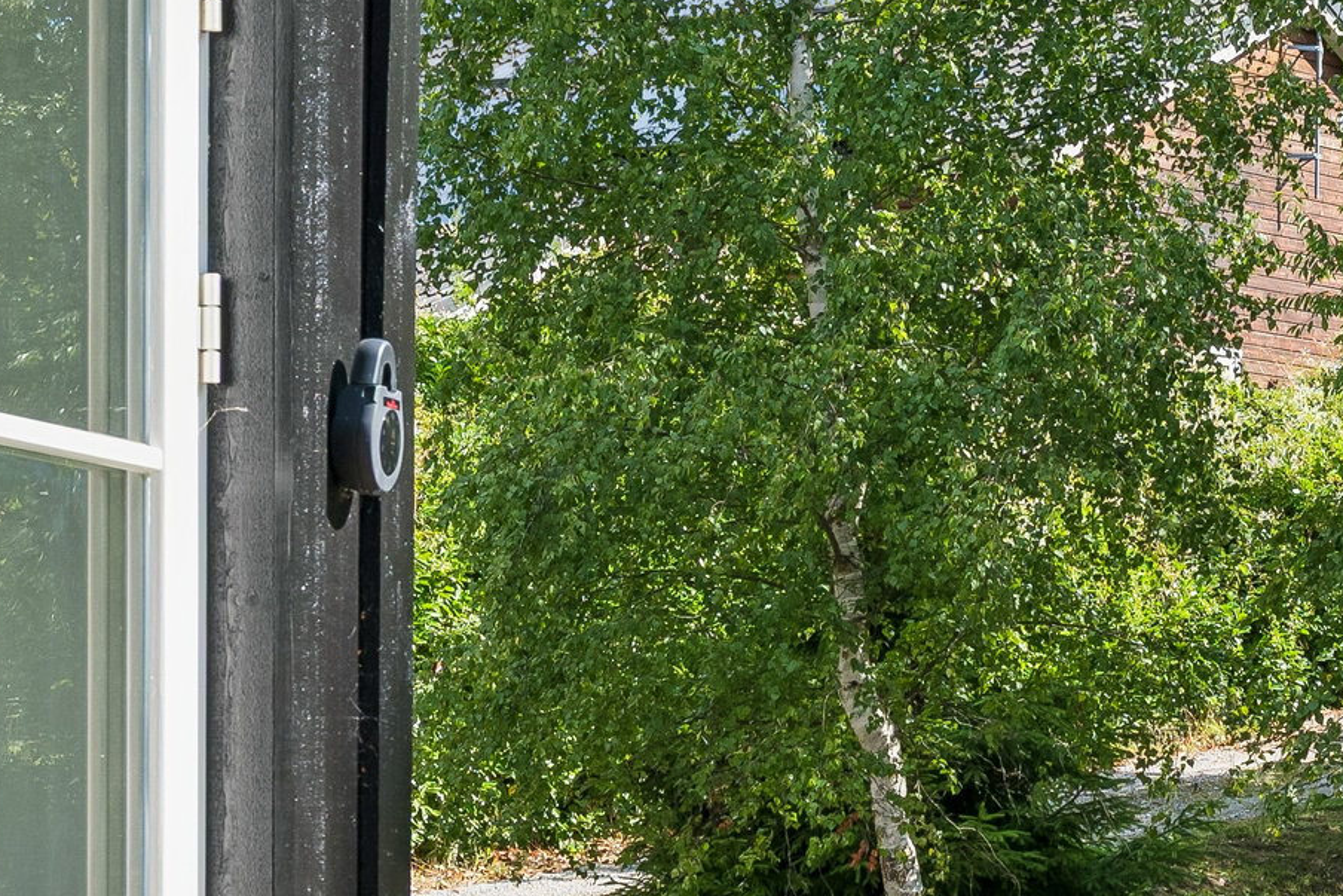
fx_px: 5074
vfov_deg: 10.0
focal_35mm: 136
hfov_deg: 14.2
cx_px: 1922
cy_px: 837
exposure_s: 1/160
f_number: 8
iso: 200
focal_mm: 41
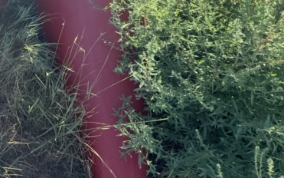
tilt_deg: -37.0
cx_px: -64
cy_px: -24
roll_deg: -1.0
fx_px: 317
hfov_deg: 36.2
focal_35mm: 41
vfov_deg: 28.1
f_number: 2.2
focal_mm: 2.22
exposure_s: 1/228
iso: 32
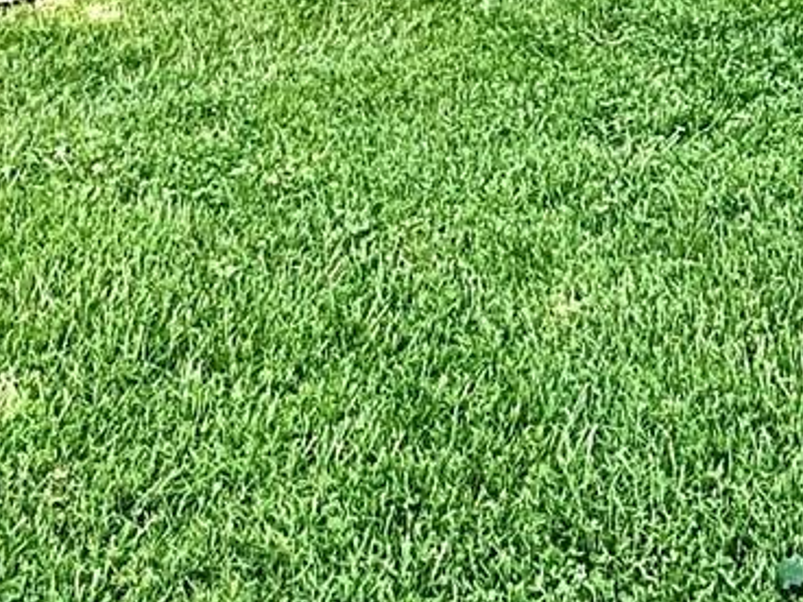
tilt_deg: -0.8
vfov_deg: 15.8
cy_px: -513
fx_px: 1809
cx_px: 613
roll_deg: -0.7
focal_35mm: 78
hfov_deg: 24.7
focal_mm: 2.22
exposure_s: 1/1063
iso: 50
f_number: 2.2
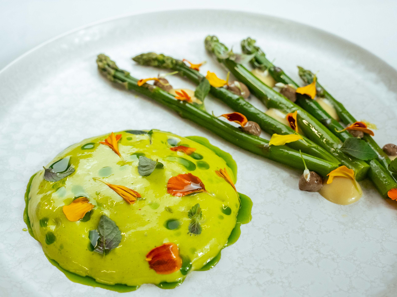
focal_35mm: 48
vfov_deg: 30.4
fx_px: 549
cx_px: 198
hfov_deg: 39.8
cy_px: 148
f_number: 8
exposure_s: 1/320
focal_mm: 44.3
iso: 4000
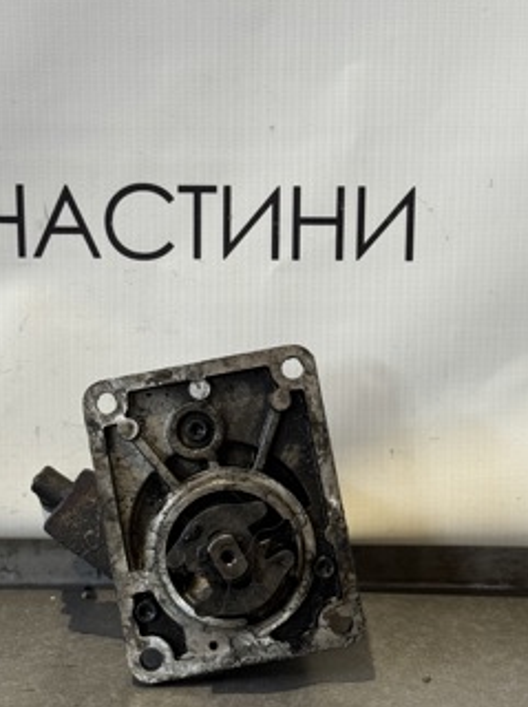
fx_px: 1468
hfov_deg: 20.4
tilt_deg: -12.2
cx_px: 235
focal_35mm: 72
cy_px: 373
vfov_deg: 27.1
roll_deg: -0.5
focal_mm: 6.76
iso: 100
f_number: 1.78
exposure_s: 1/50
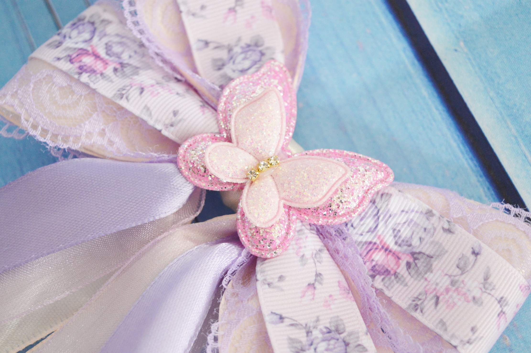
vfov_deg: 22.6
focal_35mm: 60
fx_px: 884
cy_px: 176
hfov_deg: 33.4
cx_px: 266
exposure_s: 1/60
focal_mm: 40
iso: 1100
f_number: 5
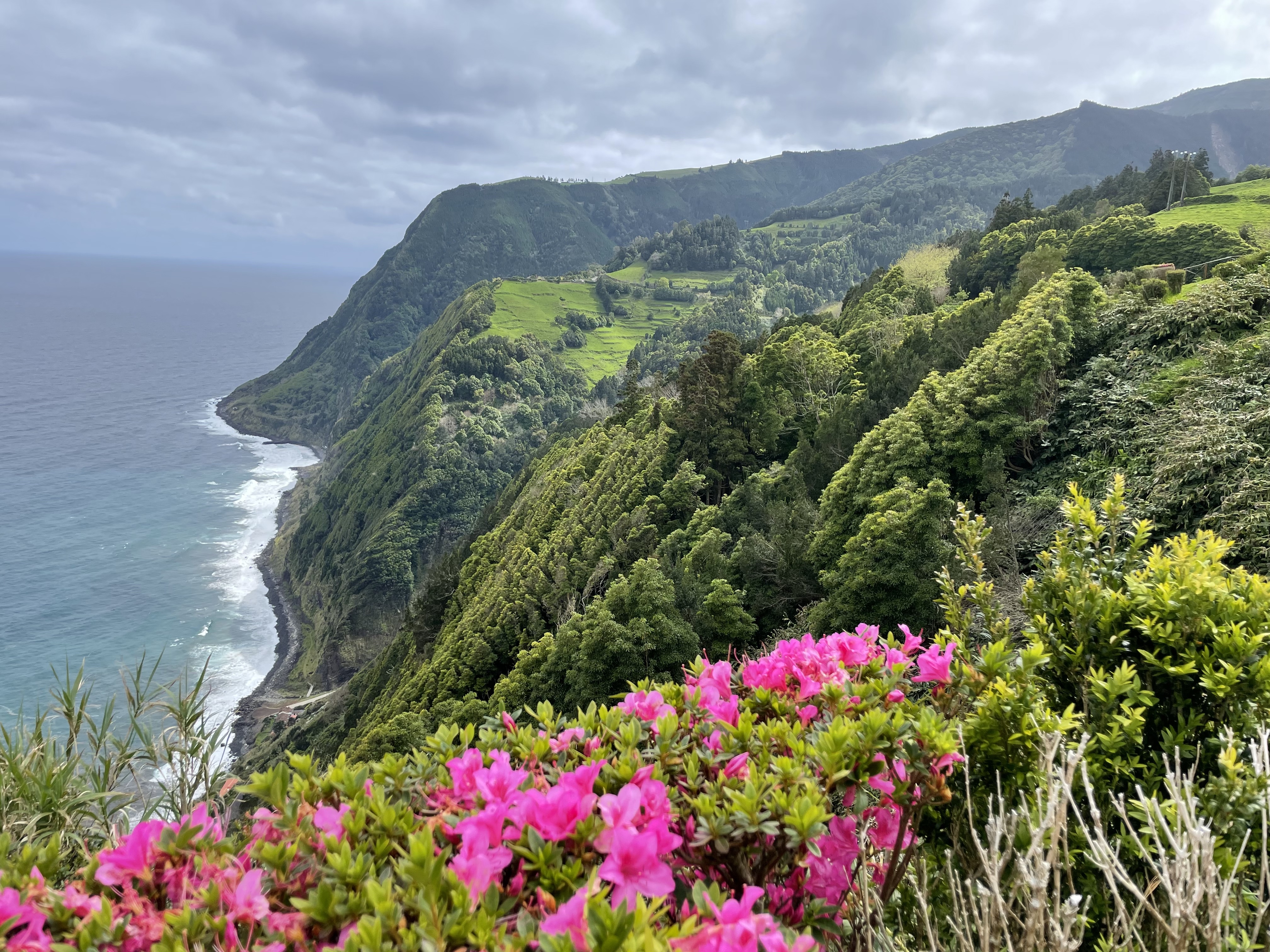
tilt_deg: -10.9
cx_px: 635
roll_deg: -3.2
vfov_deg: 53.1
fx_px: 954
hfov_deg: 67.3
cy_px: 476
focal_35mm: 26
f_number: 1.6
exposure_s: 1/2681
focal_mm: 4.2
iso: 32
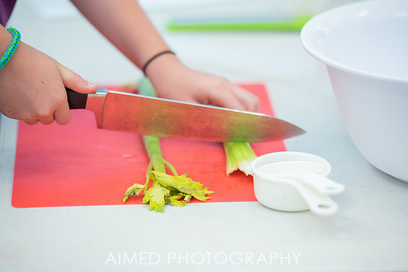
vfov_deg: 6.9
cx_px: 204
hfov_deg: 10.4
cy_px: 136
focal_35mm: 198
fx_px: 2243
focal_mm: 190
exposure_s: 1/200
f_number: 2.8
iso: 800
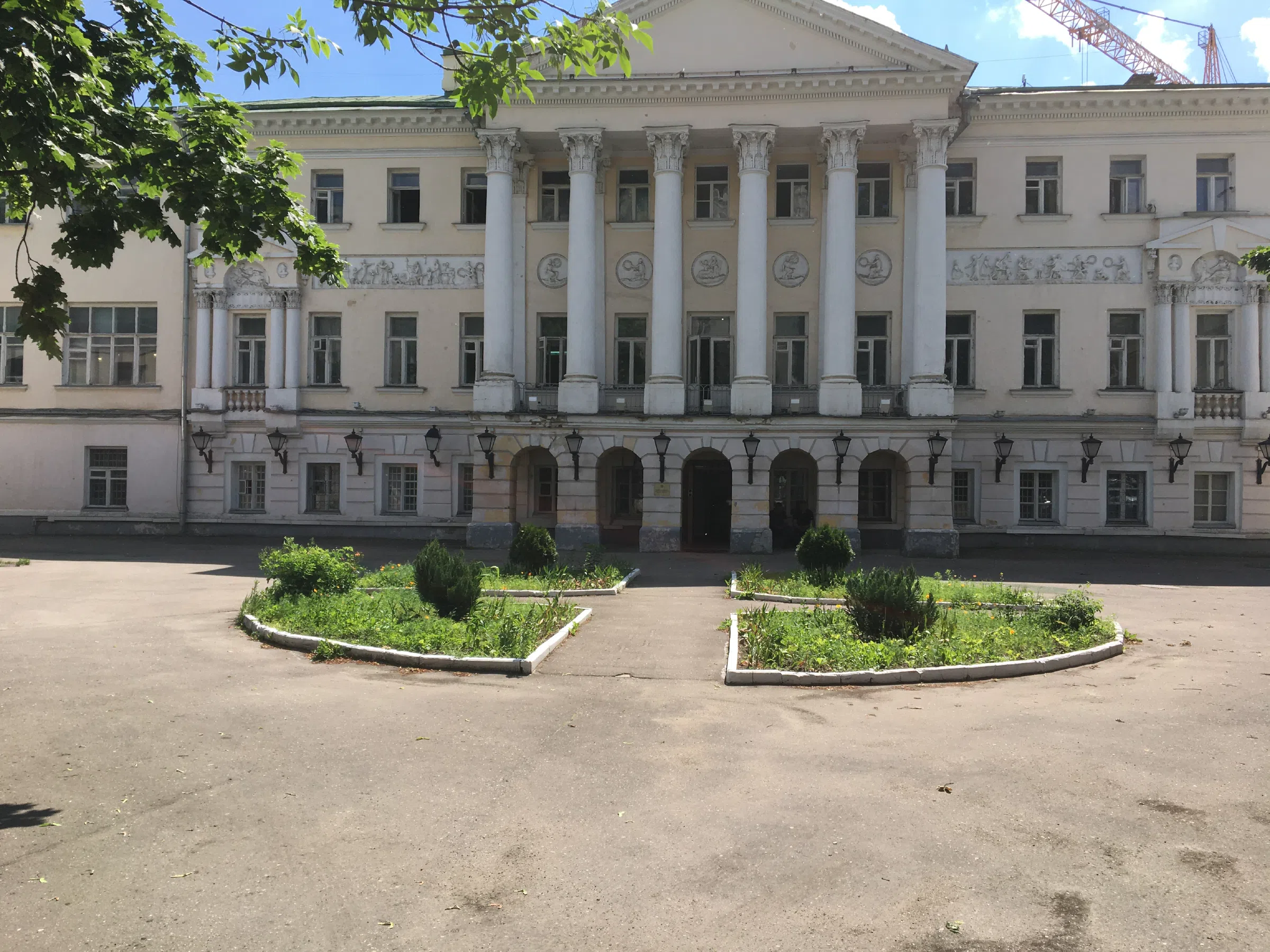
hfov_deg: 61.7
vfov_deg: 48.2
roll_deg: -1.3
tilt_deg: +2.6
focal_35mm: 29
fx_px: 1064
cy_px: 476
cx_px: 635
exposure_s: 1/1202
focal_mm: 4.15
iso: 25
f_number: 2.2
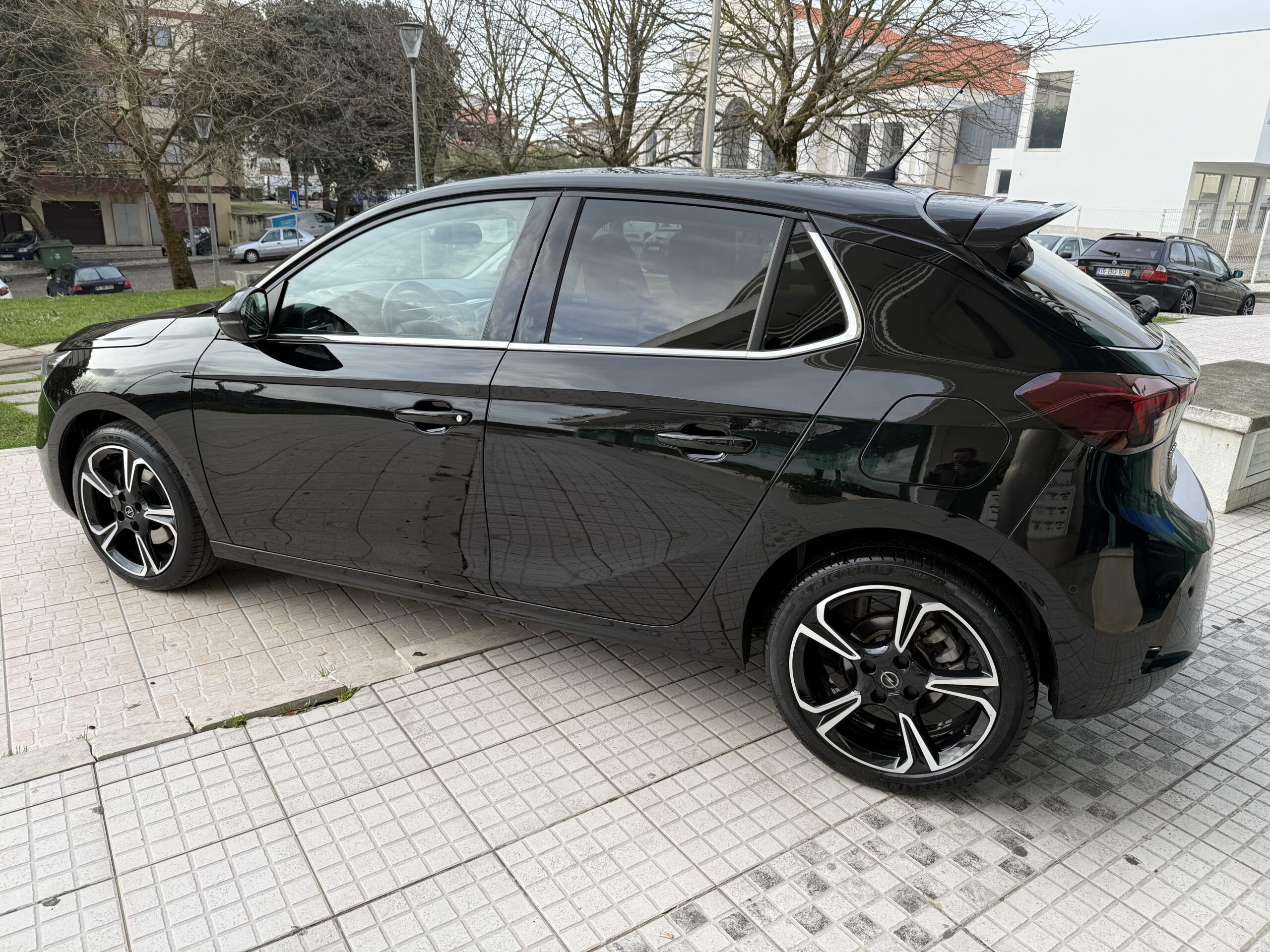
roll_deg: -1.7
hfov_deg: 71.6
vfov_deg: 56.8
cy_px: 476
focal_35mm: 24
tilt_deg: -18.6
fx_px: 881
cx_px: 635
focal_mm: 6.76
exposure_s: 1/476
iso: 80
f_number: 1.78
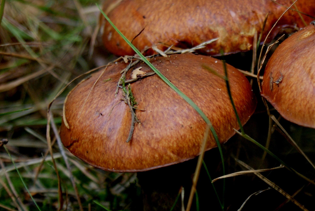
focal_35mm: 151
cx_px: 295
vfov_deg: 9.1
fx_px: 1323
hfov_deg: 13.4
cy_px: 96
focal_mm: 50
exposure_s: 1/80
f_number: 5.6
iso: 320
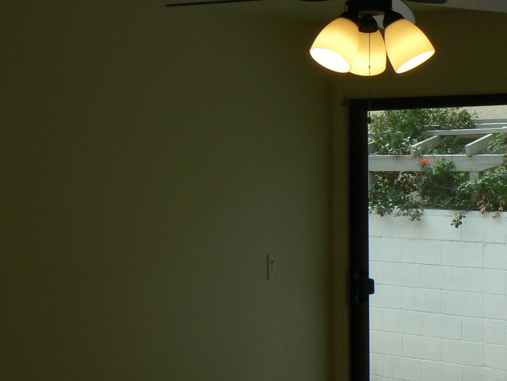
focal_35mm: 66
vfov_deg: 22.2
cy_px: 244
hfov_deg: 28.6
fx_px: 967
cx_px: 424
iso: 80
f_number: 5
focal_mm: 6
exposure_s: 1/100
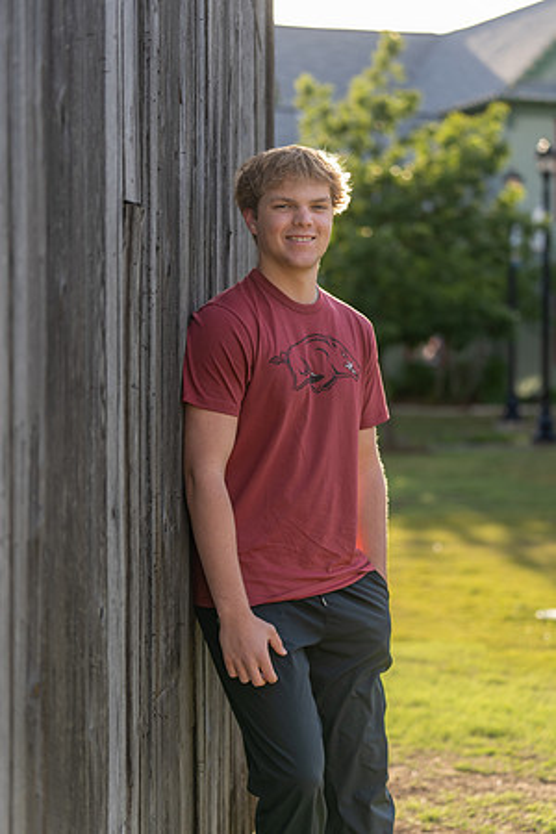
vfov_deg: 25.4
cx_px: 278
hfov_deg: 17.1
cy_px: 417
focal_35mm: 80
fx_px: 1853
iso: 64
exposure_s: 1/250
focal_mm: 80
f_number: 2.8
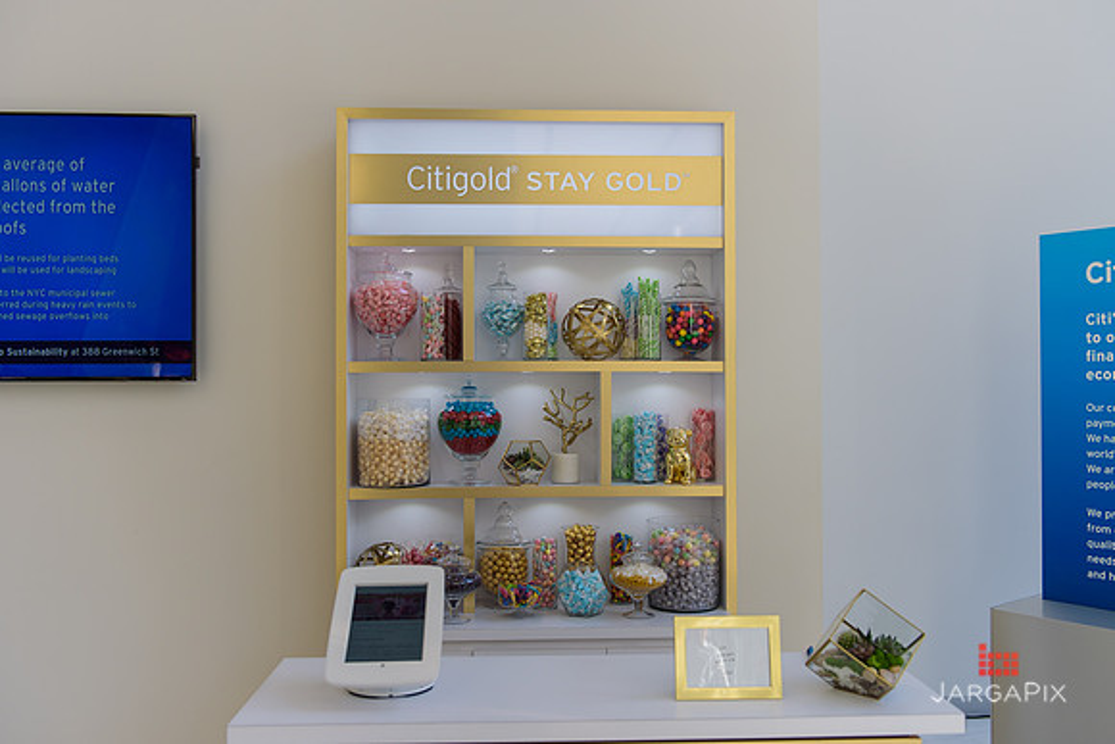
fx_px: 991
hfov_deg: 58.7
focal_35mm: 32
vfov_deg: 41.1
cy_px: 372
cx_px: 558
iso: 200
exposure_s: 1/1000
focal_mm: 32
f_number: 3.2
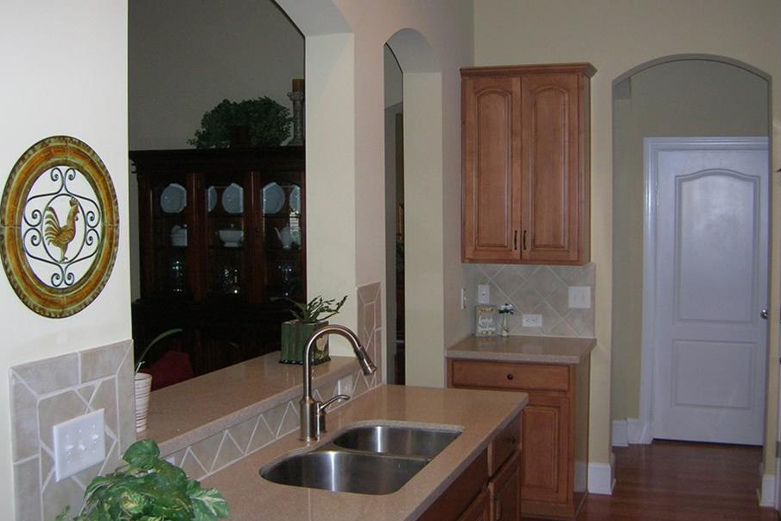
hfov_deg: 48.4
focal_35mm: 40
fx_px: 868
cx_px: 400
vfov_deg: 33.4
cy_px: 234
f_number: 2.9
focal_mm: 5.7
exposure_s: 1/60.1
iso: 111
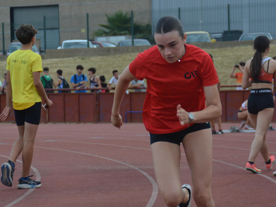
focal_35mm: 217
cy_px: 106
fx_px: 1730
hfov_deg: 9.1
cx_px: 138
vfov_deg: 6.8
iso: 800
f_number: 5.6
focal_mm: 100
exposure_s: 1/640
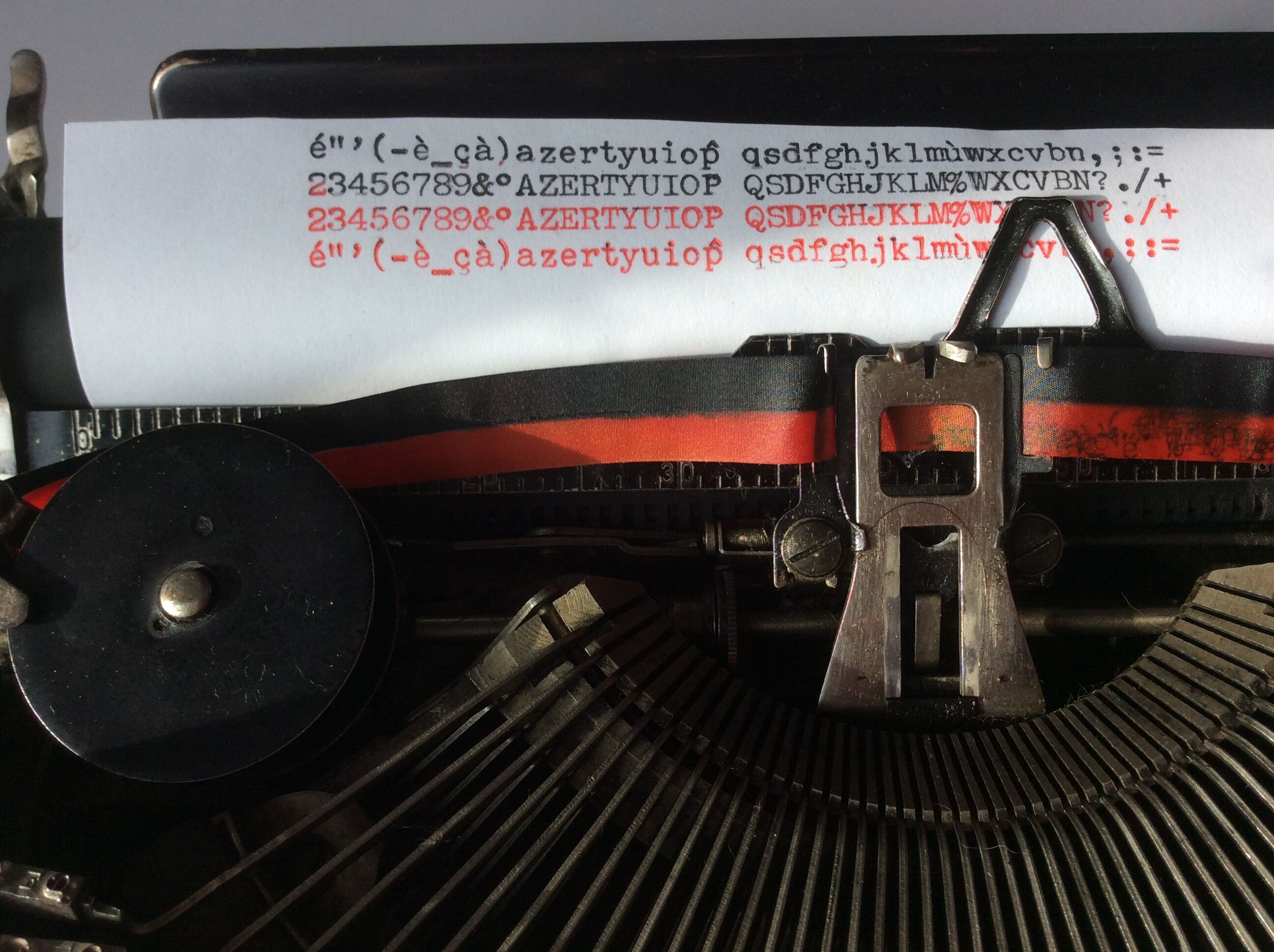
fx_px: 1176
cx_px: 637
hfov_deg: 56.9
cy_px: 476
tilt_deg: -76.3
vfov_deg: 44.1
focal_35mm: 32
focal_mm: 3.3
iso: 32
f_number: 2.4
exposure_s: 1/246
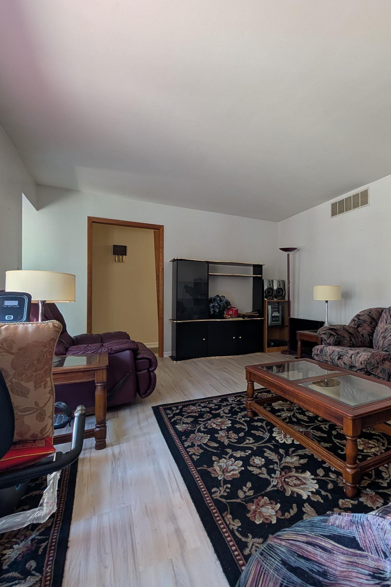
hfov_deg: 65.7
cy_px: 292
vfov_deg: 93.3
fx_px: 277
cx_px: 298
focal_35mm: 17
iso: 120
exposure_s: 1/56.1
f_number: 1.7
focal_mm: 2.02
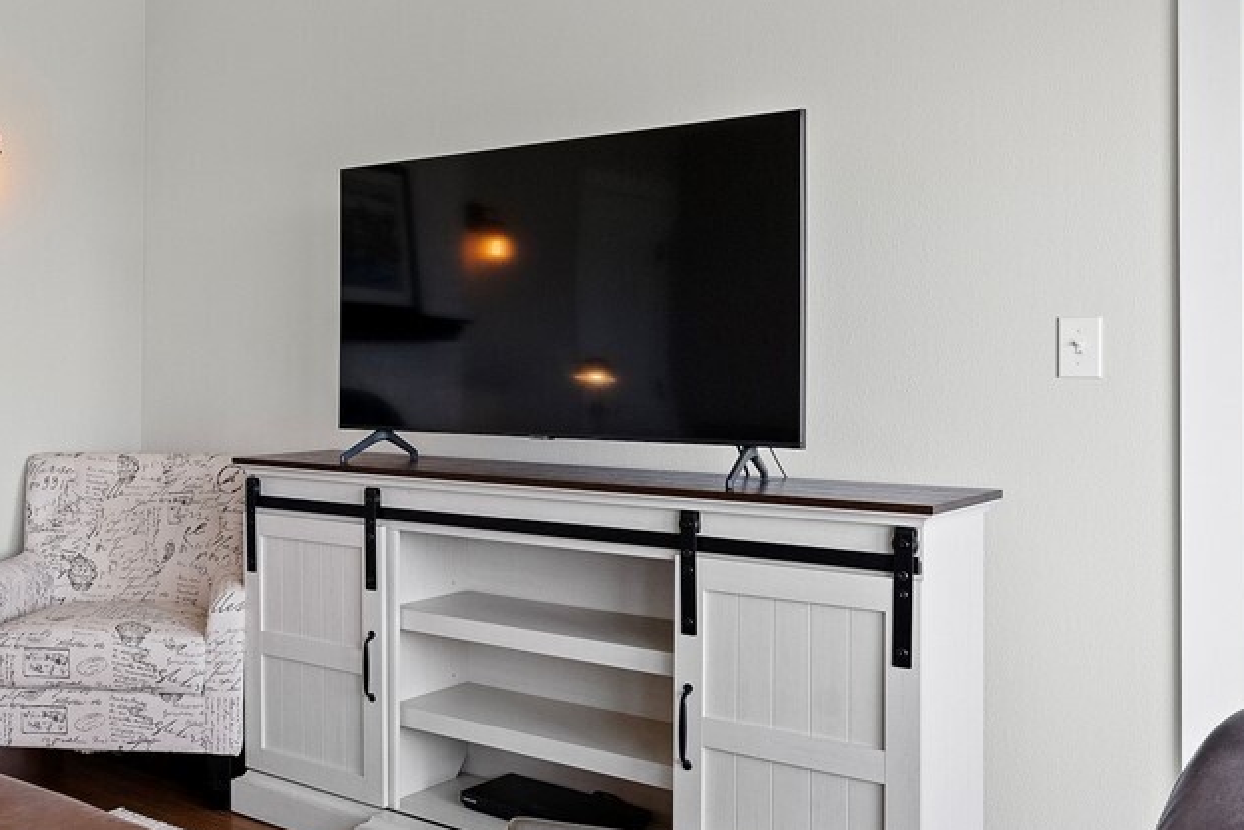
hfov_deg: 47.5
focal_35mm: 38
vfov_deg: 35.0
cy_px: 355
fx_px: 1313
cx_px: 220
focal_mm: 14
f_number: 9
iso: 400
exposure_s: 1/25
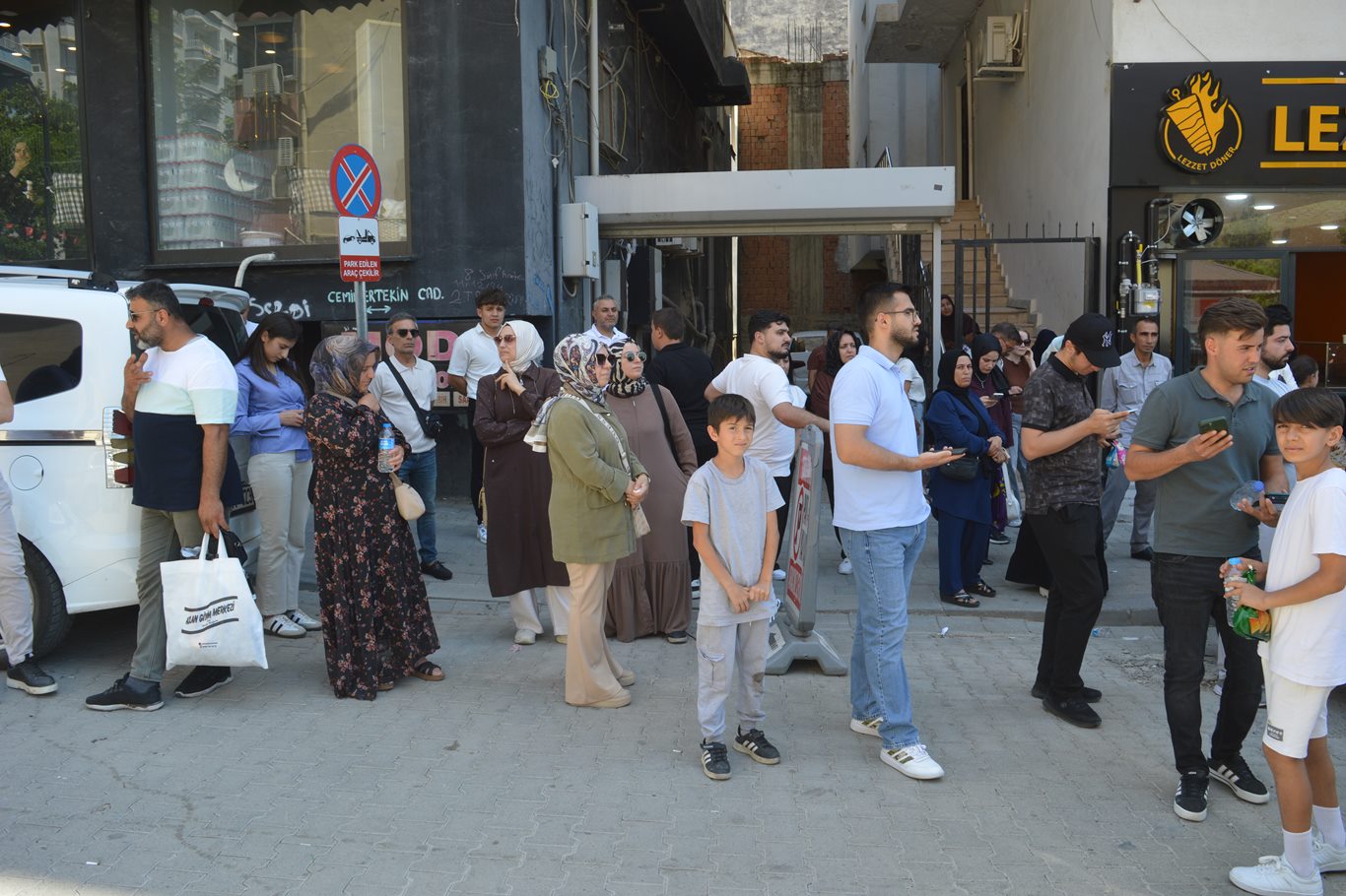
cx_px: 673
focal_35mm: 27
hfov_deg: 67.4
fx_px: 1009
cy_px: 448
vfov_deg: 47.9
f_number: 5.6
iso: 125
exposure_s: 1/125
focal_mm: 18
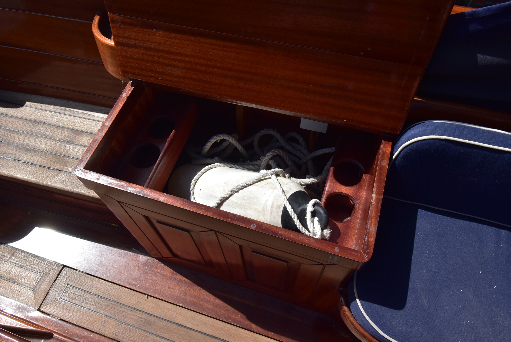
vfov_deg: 50.5
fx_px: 362
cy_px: 171
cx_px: 256
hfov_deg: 70.4
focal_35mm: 26
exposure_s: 1/500
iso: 320
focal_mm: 17
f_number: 11
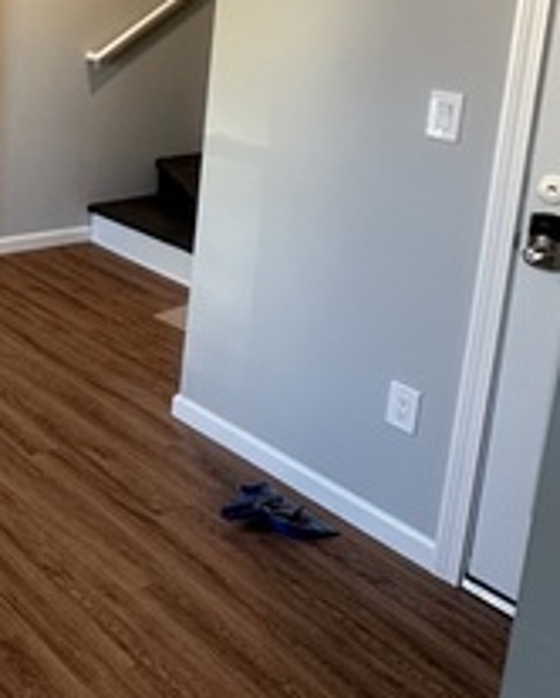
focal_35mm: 44
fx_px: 910
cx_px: -177
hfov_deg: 28.0
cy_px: 105
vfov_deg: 39.7
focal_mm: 2.22
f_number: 2.2
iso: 160
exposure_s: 1/60
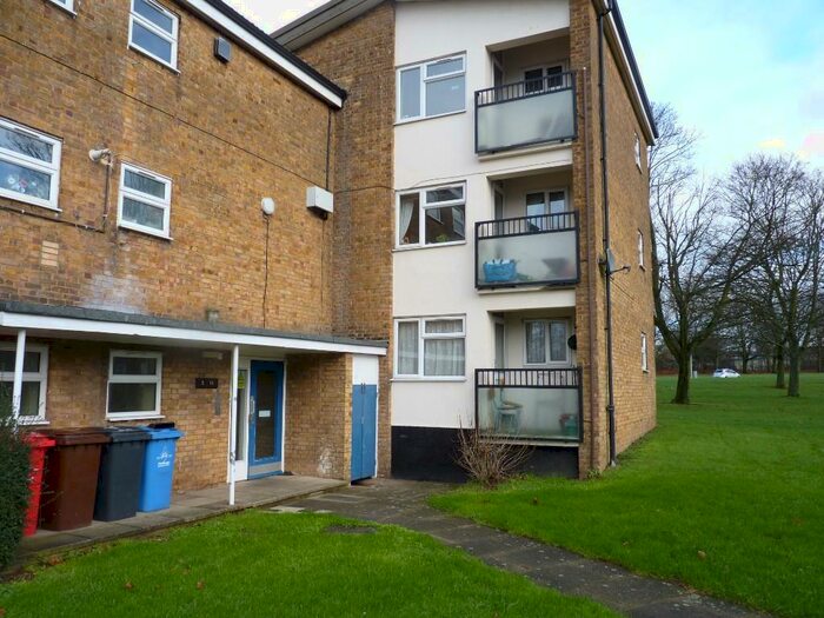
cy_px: 309
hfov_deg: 65.3
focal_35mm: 27
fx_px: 643
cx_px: 412
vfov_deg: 51.4
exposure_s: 1/200
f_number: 2.8
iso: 80
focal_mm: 4.8
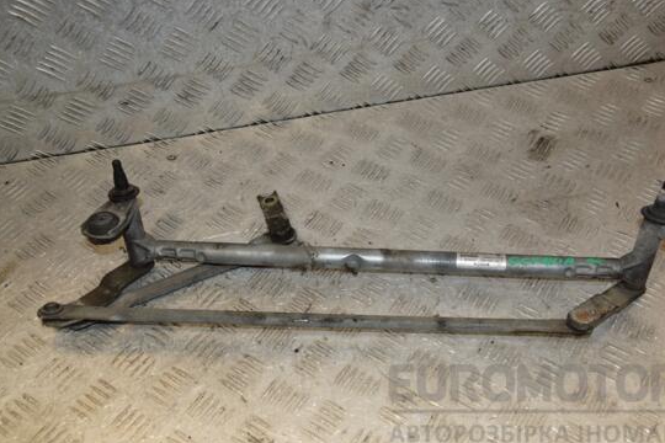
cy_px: 219
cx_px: 366
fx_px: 739
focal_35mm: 40
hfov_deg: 48.4
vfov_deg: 33.4
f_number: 7.1
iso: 800
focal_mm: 24
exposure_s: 1/200
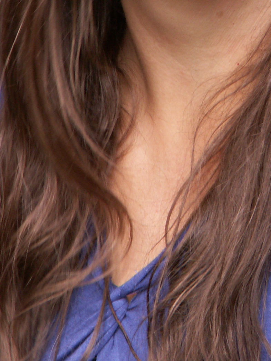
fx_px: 5982
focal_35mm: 573
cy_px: -79
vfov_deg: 3.5
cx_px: 210
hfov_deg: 2.6
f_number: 5
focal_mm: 34.95
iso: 50
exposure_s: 1/60
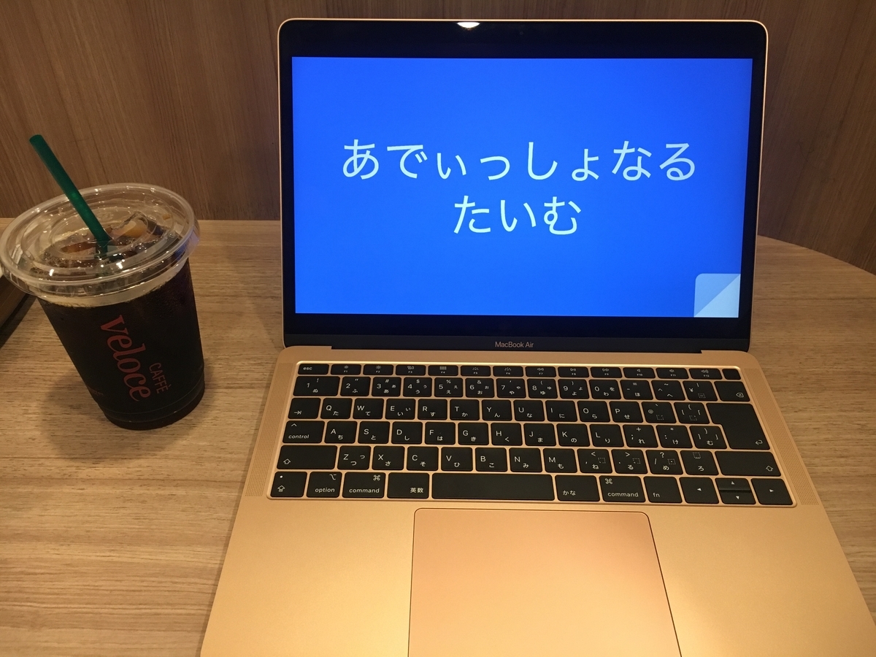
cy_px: 328
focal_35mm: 29
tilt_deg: -40.6
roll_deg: +0.4
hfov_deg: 61.7
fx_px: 734
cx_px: 438
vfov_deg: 48.2
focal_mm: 4.15
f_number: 2.2
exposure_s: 1/30
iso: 160
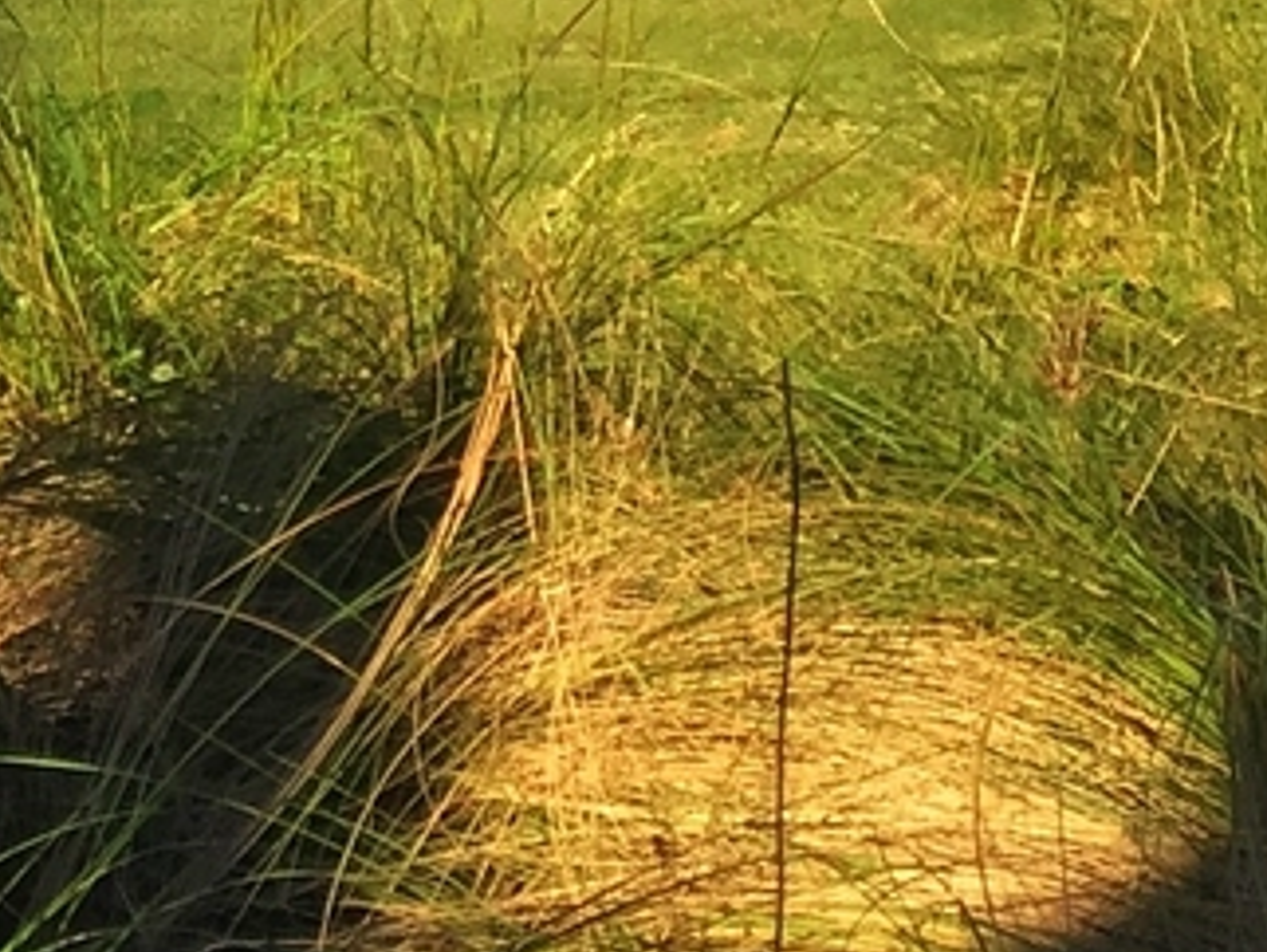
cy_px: -791
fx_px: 5275
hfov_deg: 11.7
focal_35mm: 144
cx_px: -1586
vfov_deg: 9.8
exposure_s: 1/1412
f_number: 2.2
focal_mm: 4.15
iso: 32
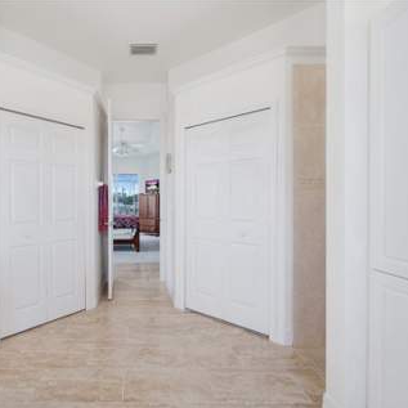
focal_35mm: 18
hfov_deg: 78.3
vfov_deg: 80.7
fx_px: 240
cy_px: 204
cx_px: 139
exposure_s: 1/25
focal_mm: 14
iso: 250
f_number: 8
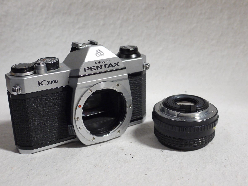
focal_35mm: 46
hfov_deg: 41.2
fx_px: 330
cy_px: 93
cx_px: 124
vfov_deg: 31.5
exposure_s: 1/20
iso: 800
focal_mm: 23
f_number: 4.7
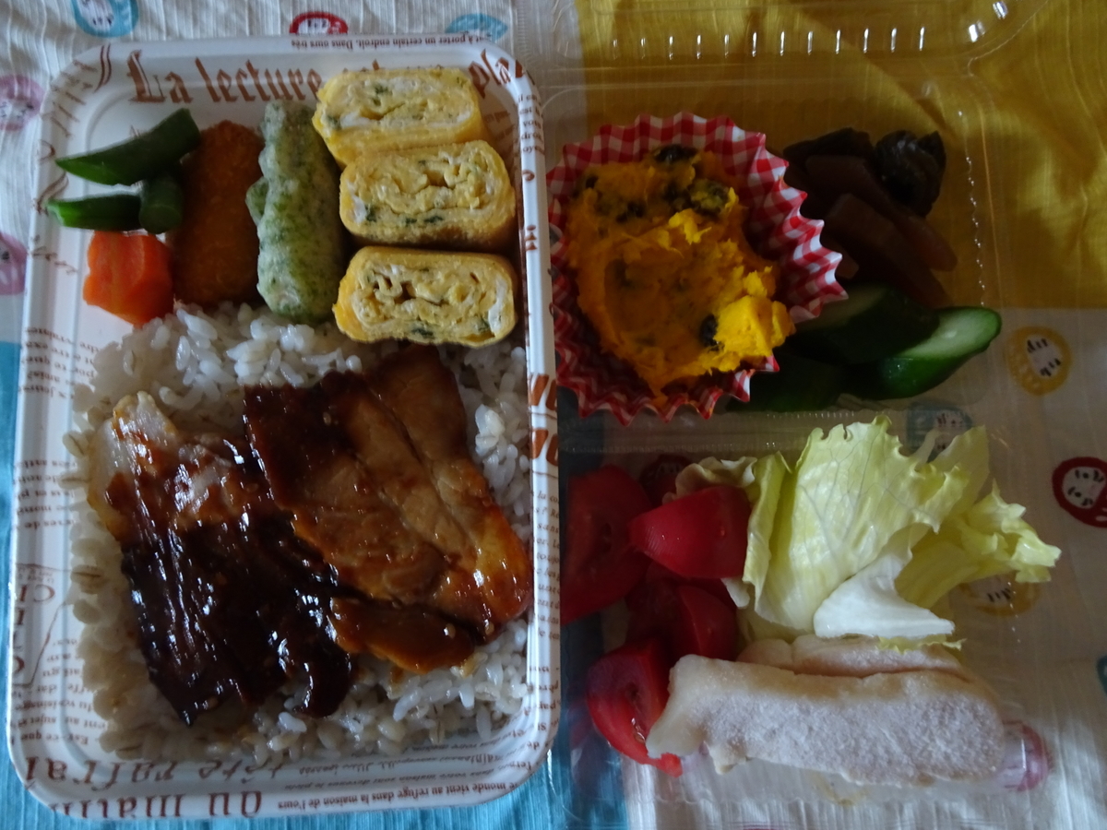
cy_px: 415
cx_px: 554
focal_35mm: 24
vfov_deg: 56.8
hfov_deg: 71.6
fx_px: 768
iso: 800
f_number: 3.5
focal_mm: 4.1
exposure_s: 1/10
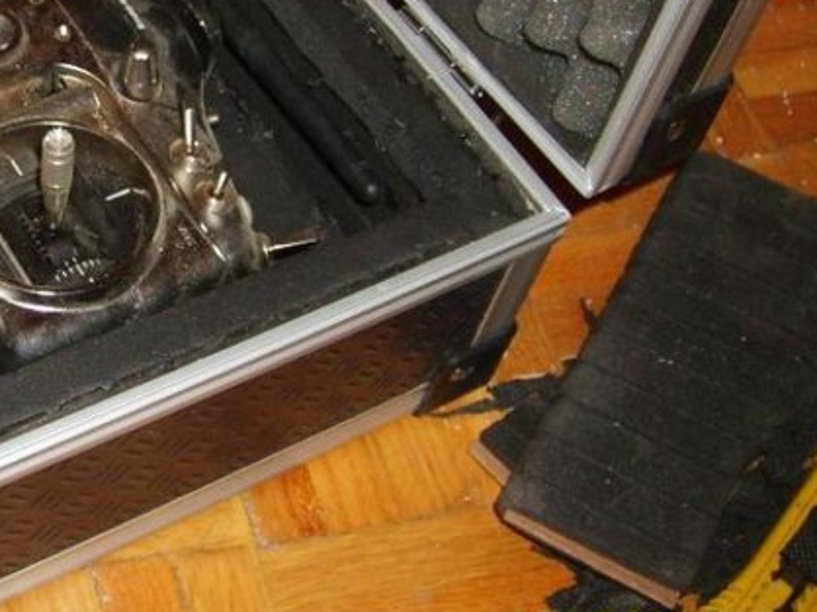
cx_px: 45
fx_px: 1580
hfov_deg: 27.7
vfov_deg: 21.6
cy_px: 121
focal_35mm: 67
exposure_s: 1/45
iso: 100
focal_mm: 5.8
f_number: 2.8
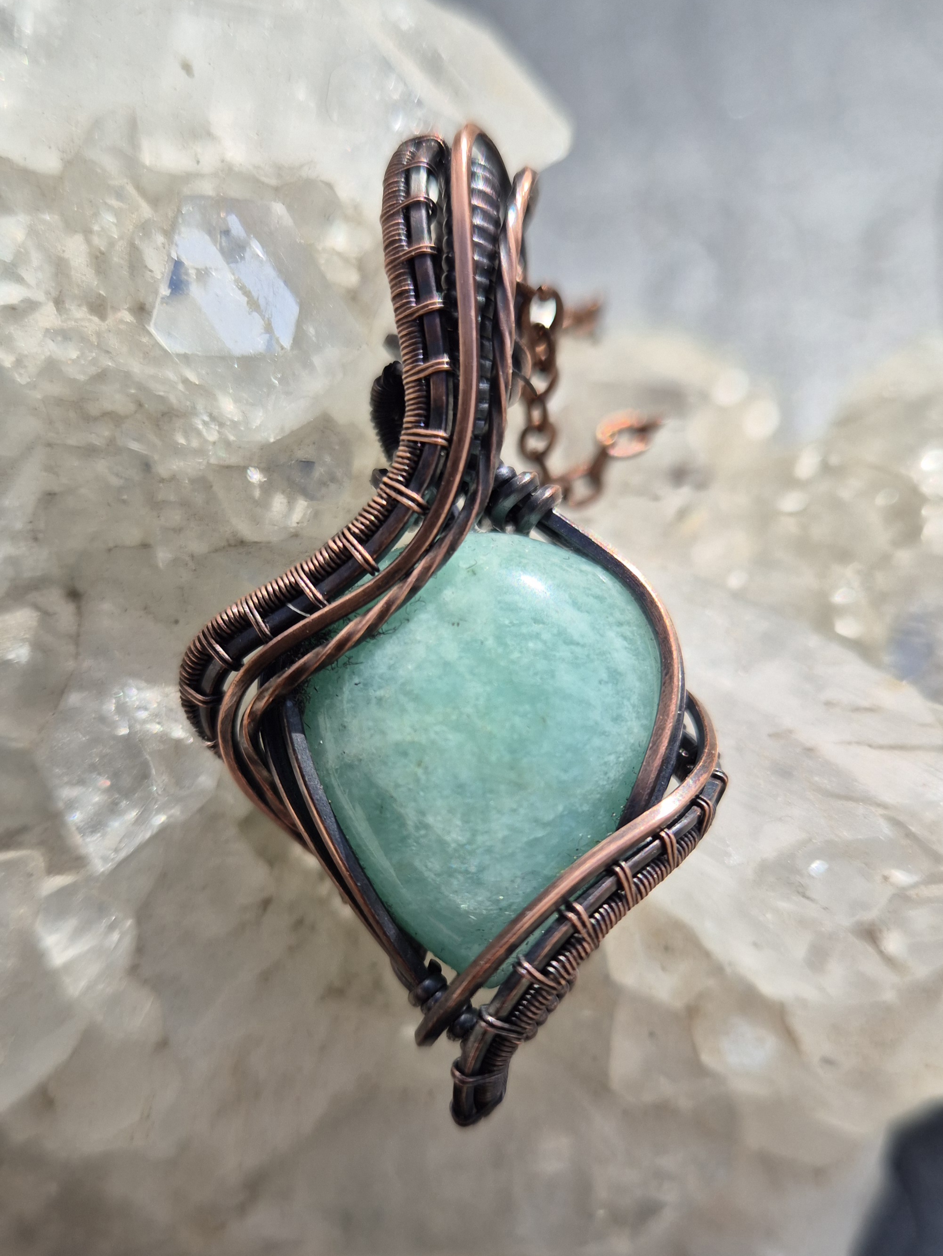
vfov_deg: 73.9
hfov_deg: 58.9
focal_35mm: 23
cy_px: 628
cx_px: 472
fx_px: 835
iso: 25
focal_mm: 5.4
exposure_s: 1/2000
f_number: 1.8
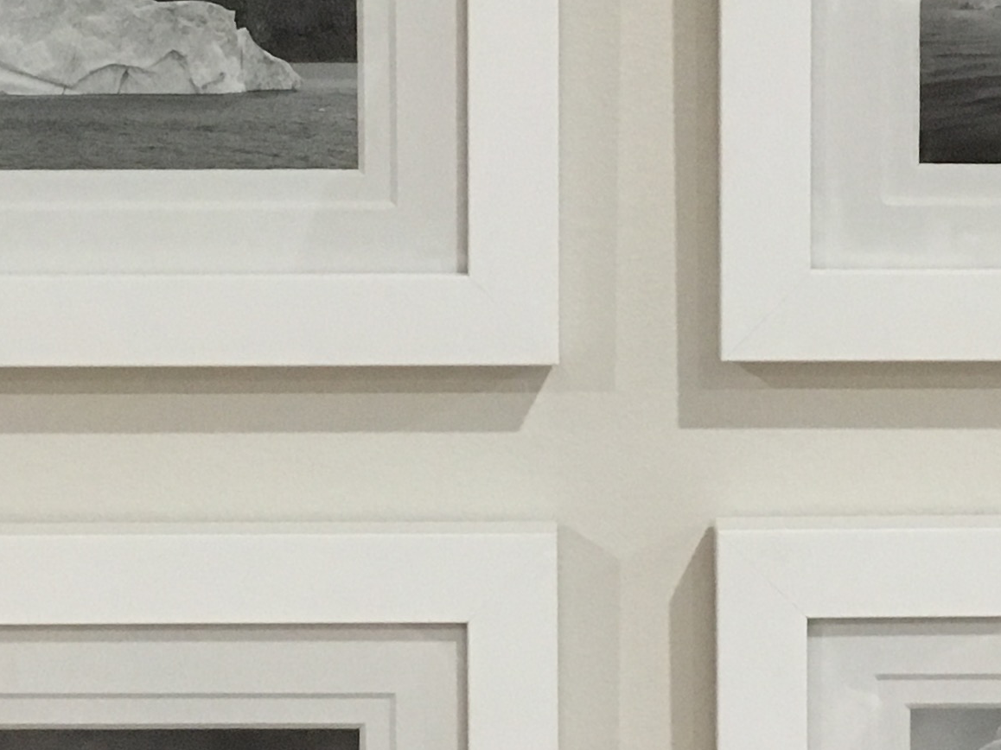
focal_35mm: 101
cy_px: 318
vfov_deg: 14.6
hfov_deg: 19.4
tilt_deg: -4.2
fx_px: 2920
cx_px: 591
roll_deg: -0.4
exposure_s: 1/25
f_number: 2.2
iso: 200
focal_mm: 4.15
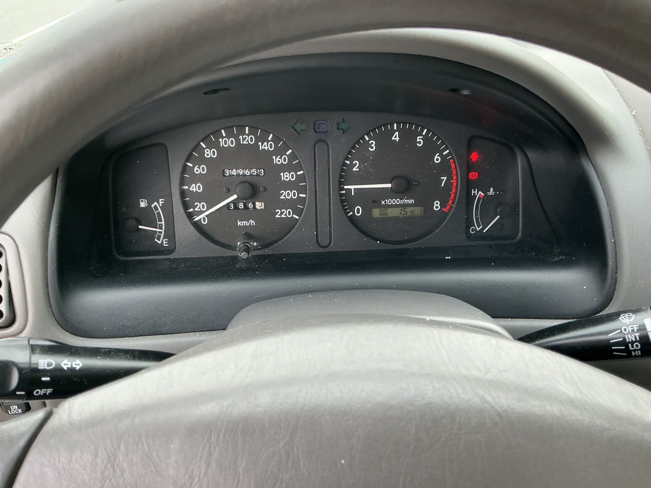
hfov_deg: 61.7
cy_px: 244
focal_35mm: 29
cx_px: 326
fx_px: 545
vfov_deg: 48.2
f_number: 1.8
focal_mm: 3
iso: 50
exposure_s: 1/60
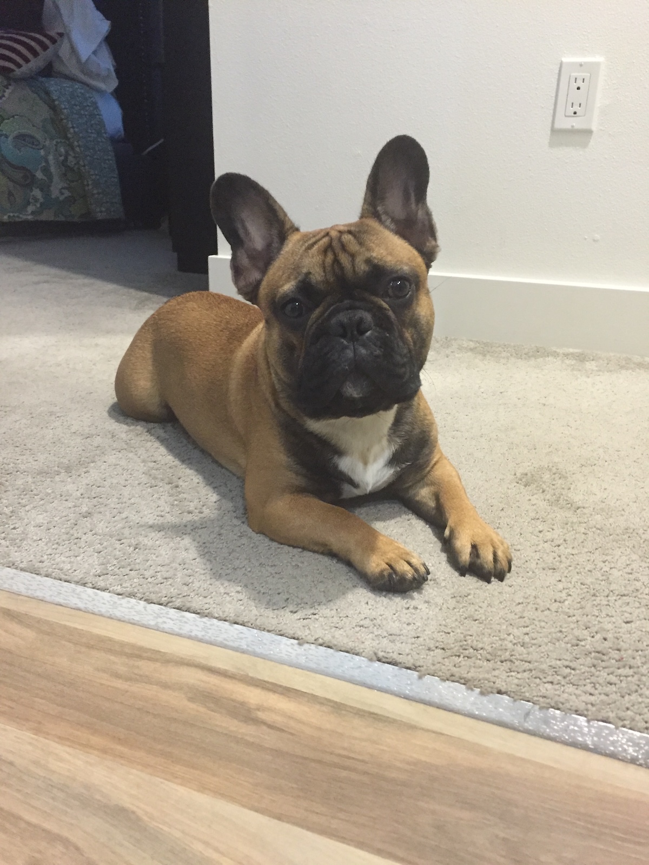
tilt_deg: -20.8
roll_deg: -0.7
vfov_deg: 61.7
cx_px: 324
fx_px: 725
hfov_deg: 48.2
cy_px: 432
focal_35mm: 29
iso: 320
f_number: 2.2
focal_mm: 4.15
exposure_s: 1/15
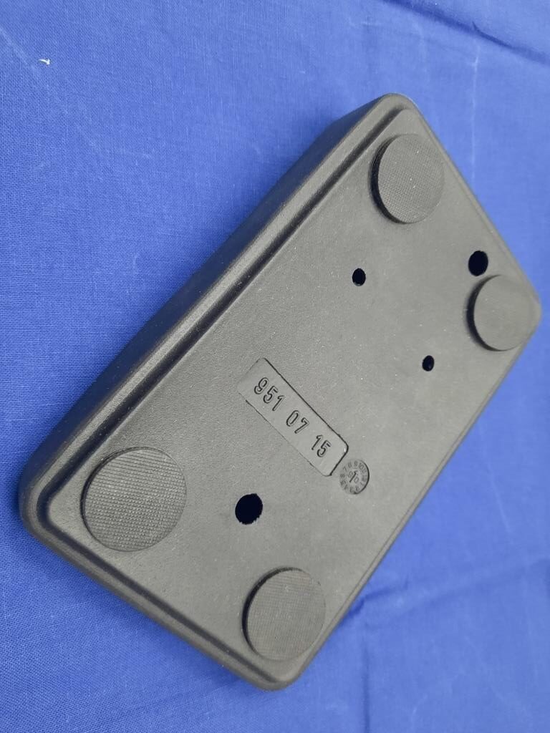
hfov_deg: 54.9
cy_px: 366
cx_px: 275
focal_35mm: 25
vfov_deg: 69.4
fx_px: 530
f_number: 2
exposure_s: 1/50
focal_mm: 4.6
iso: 250
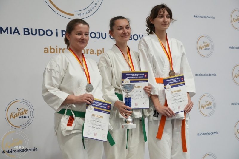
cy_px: 80
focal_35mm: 63
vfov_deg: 21.6
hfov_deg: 31.9
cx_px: 120
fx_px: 418
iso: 8000
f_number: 4.5
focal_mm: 63
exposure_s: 1/250
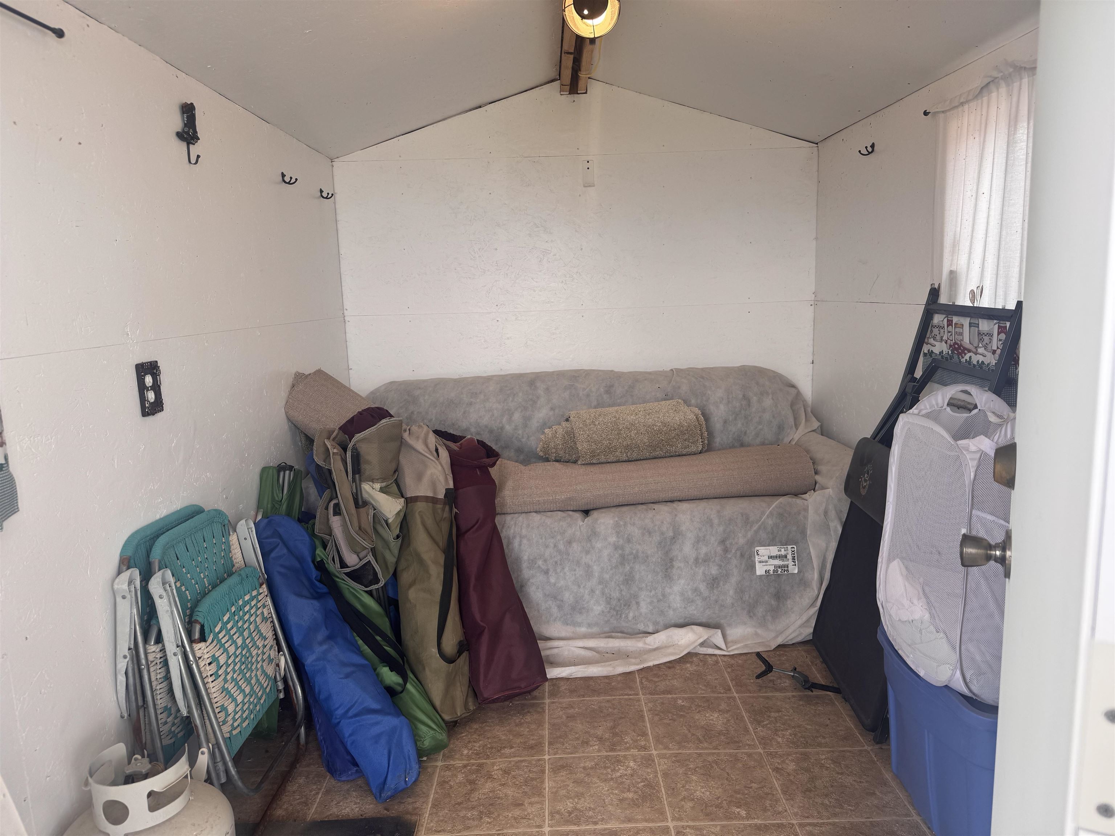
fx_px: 773
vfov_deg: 56.8
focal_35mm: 24
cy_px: 418
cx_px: 558
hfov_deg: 71.6
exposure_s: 1/237
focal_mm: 6.76
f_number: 1.78
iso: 64
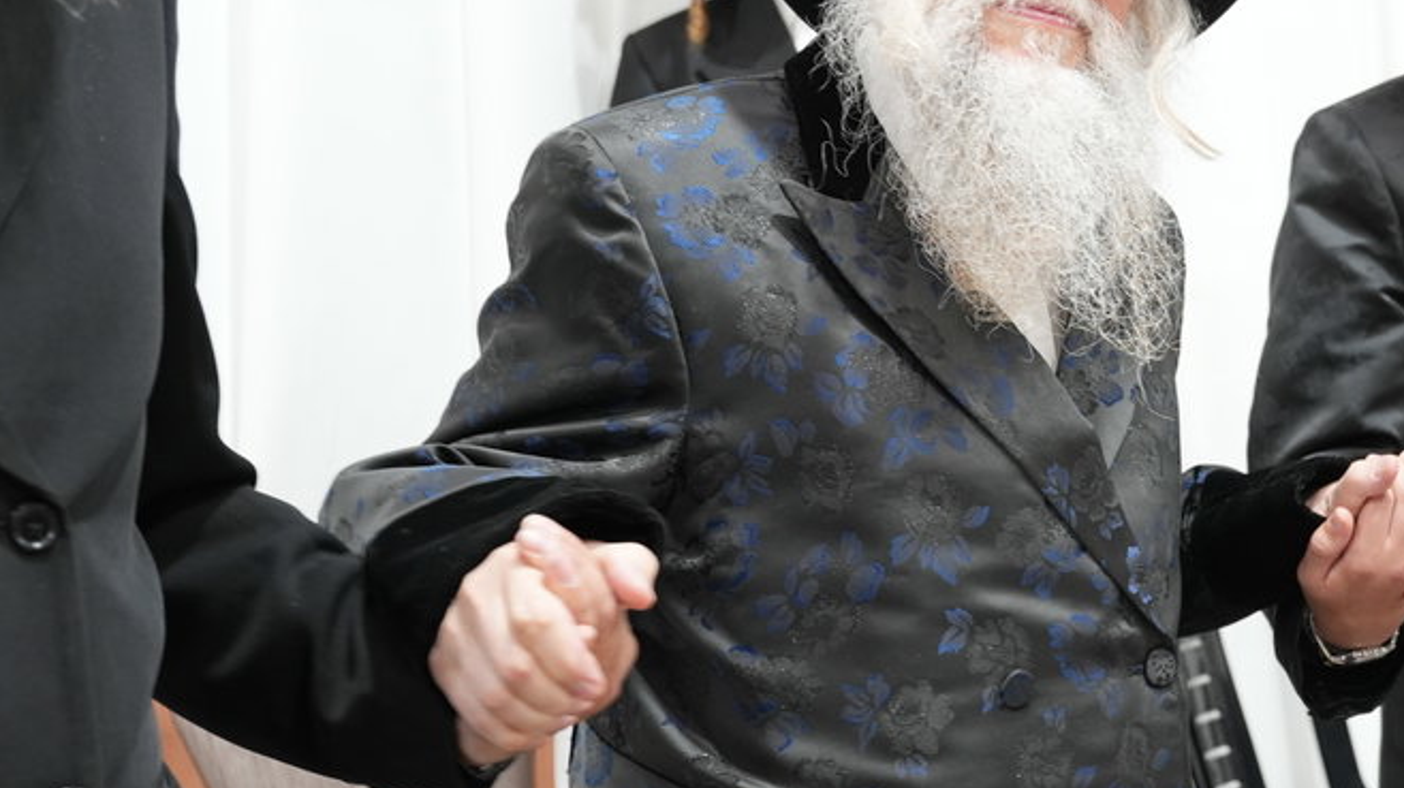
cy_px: 426
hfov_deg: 30.4
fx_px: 2535
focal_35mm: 68
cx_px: 1066
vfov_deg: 17.7
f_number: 3.5
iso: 800
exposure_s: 1/125
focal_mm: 30.5
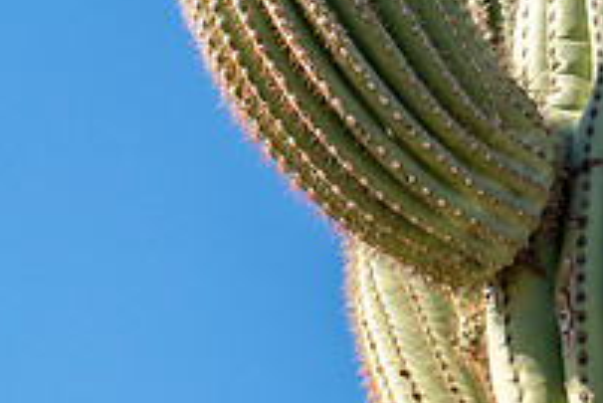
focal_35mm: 905
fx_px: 15169
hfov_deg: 2.3
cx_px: 605
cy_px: 296
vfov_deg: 1.5
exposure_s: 1/1250
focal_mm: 150
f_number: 5
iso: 250
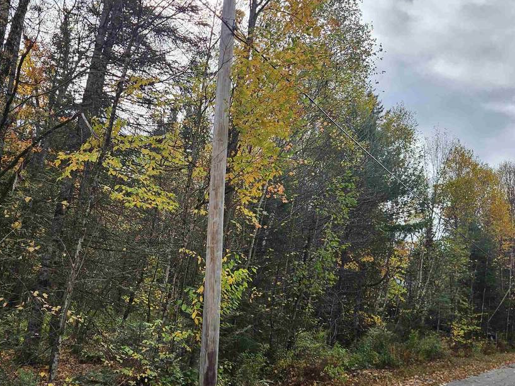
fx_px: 535
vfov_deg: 39.6
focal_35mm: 36
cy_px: 218
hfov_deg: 50.0
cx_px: 152
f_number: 1.8
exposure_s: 1/887
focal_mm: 5.4
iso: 25
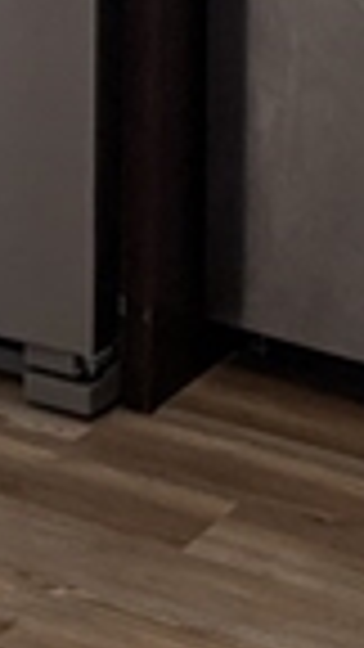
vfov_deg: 12.8
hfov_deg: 7.7
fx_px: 2694
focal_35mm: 157
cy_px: -418
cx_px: 368
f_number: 1.73
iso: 50
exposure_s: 1/468
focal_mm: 4.38
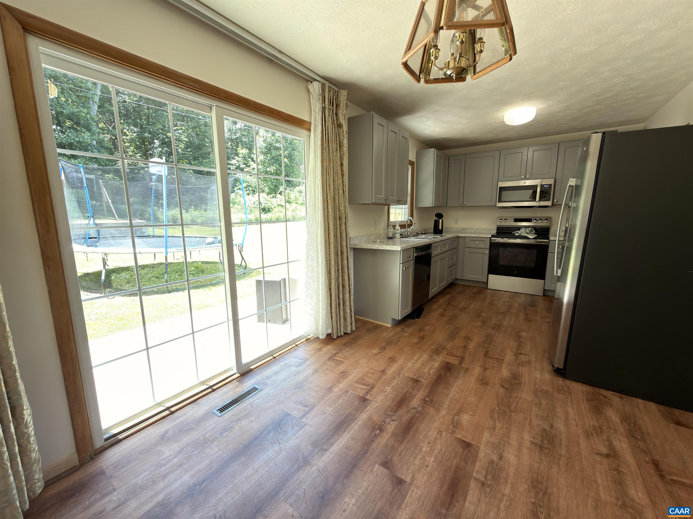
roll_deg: +0.6
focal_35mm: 14
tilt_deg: -9.3
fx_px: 280
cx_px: 346
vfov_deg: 85.7
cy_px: 260
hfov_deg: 102.1
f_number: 2.2
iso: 125
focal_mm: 2.22
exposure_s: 1/30
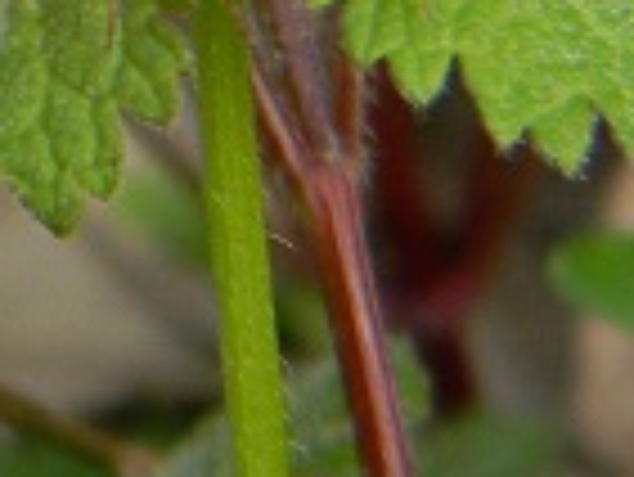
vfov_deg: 3.1
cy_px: -518
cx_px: -728
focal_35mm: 472
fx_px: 8652
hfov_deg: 4.1
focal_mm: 15.1
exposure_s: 1/124
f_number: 4.5
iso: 143
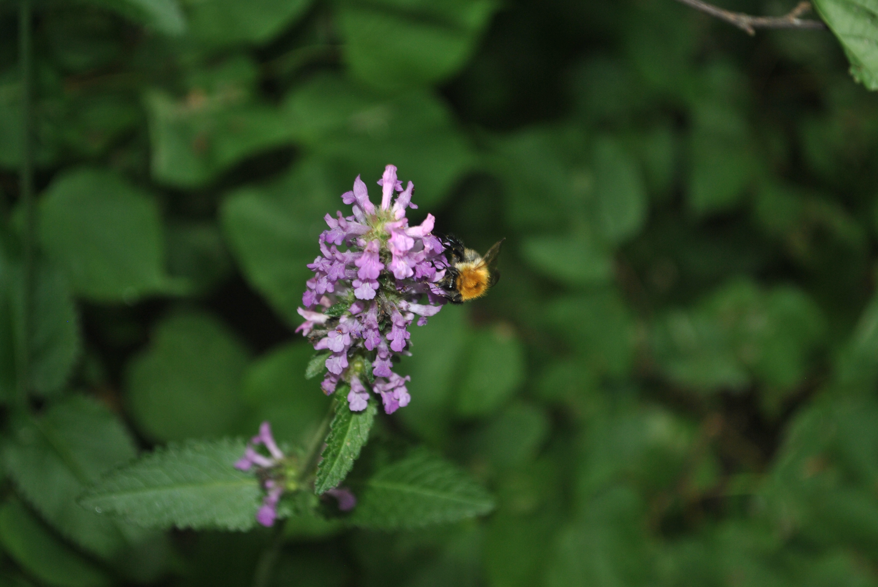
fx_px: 2014
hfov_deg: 24.6
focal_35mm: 82
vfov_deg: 16.6
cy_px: 294
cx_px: 439
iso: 200
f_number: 5.6
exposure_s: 1/60
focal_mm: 55
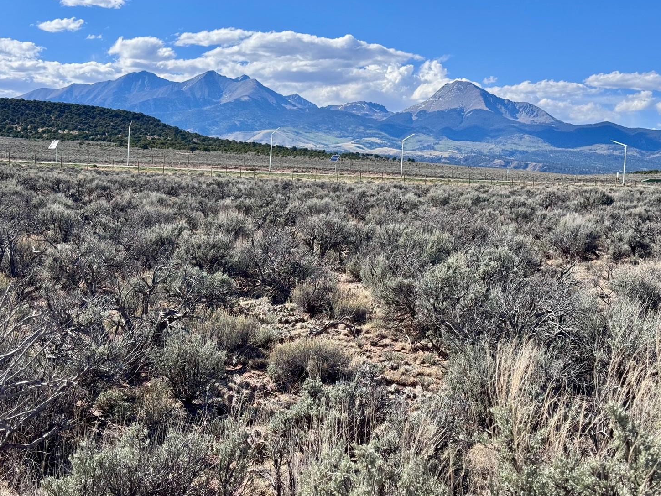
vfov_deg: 27.5
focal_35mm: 53
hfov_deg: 36.1
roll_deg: -3.0
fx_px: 1012
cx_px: 305
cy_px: 247
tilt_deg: -4.3
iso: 64
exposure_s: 1/3610
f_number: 1.78
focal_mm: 6.76
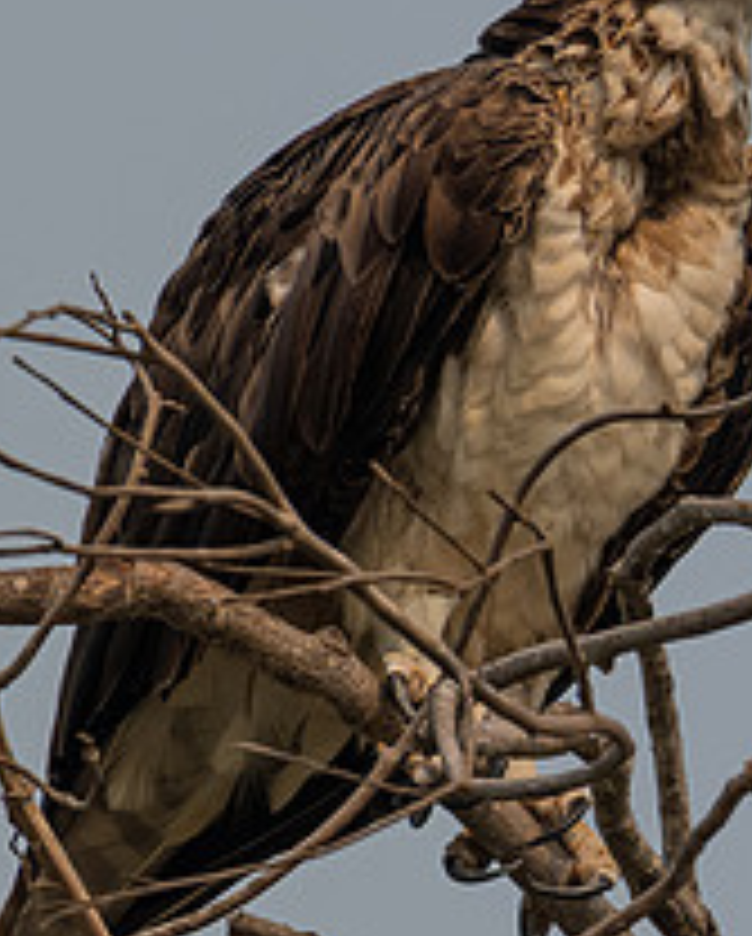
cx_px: 1622
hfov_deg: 0.6
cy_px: 752
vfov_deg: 0.7
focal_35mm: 2579
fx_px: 71592
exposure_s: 1/4000
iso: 560
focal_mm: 560
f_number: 8
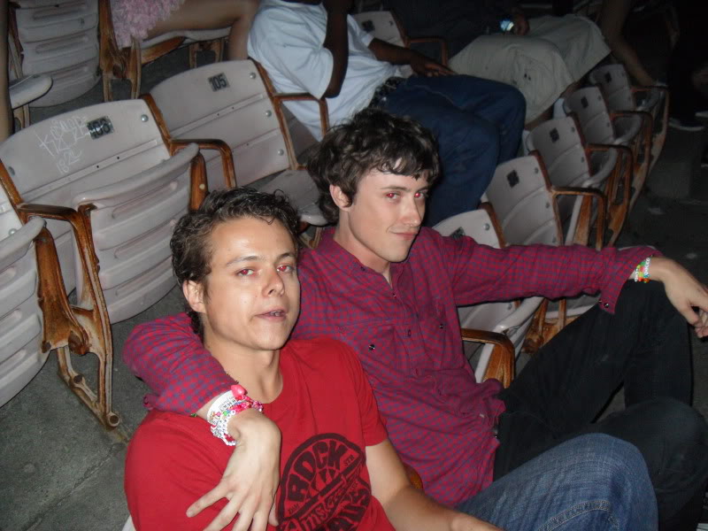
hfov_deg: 52.6
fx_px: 716
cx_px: 354
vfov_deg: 40.7
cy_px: 266
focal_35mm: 35
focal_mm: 6.3
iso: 200
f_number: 3
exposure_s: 1/45
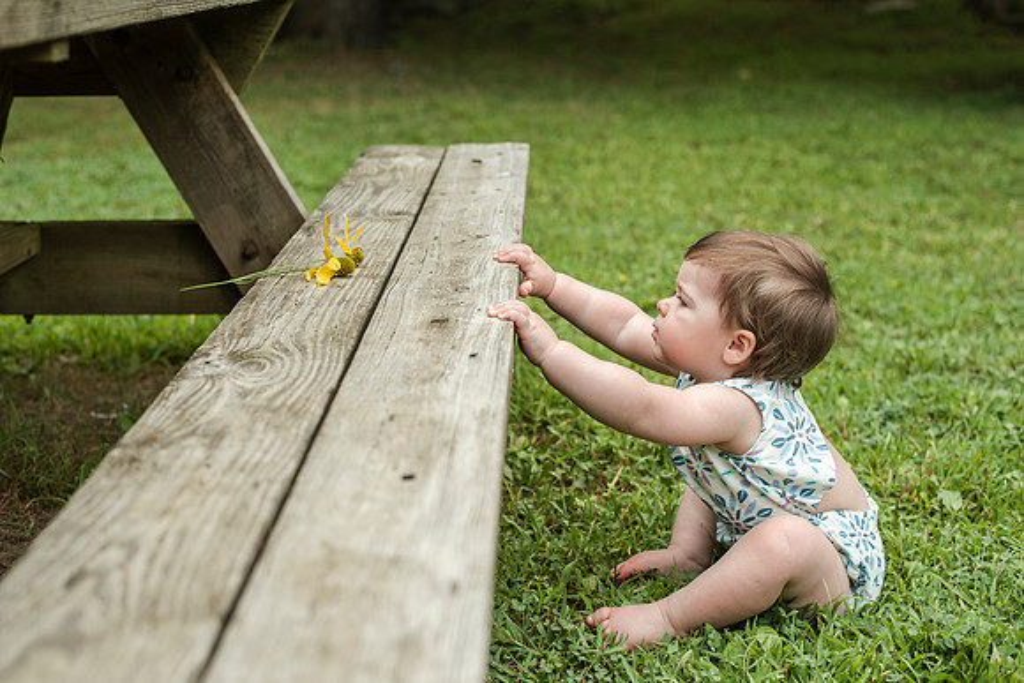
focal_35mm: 50
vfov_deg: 27.0
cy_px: 342
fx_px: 1422
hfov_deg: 39.6
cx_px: 512
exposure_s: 1/2500
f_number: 3.5
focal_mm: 50
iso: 640
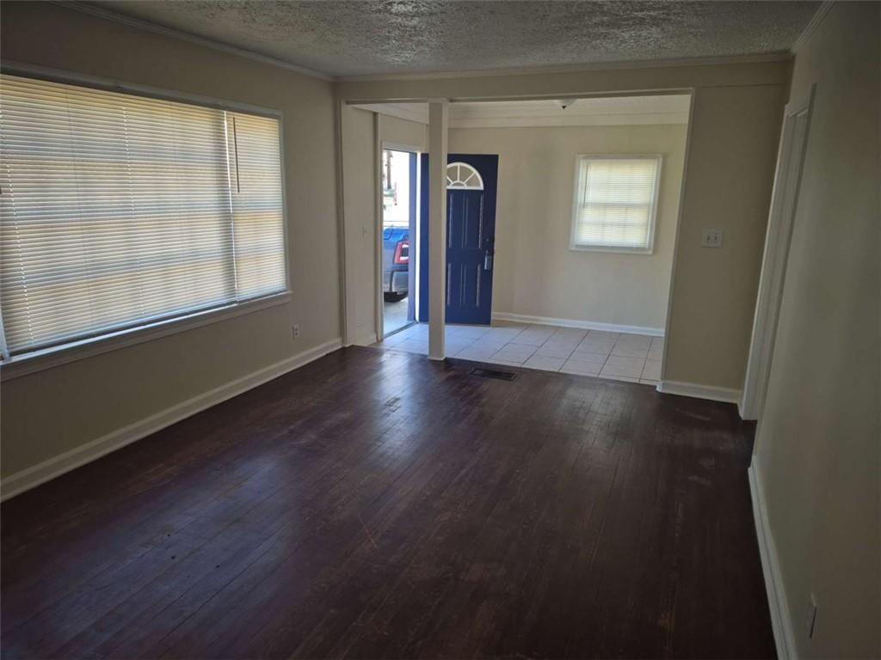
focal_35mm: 23
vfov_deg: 58.9
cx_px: 440
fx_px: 585
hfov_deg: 73.9
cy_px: 330
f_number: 1.8
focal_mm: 5.4
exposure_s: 1/60
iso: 40
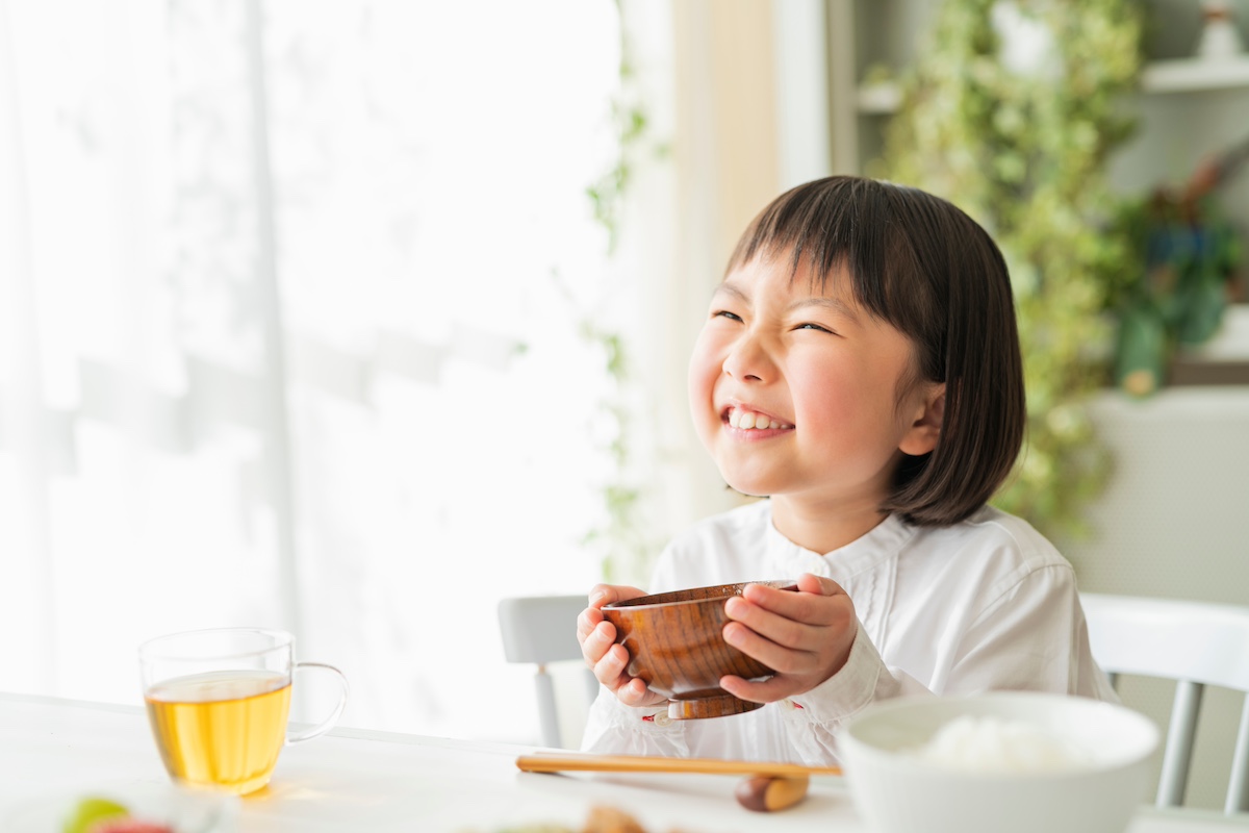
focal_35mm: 50
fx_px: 1735
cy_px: 416
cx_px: 624
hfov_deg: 39.6
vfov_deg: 27.0
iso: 100
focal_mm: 50
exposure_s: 1/400
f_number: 2.8
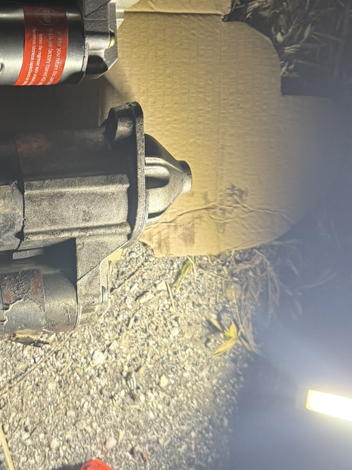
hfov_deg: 27.8
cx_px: 54
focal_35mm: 51
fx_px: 691
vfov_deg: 36.6
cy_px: 119
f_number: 1.78
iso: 320
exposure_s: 1/60
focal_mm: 6.76
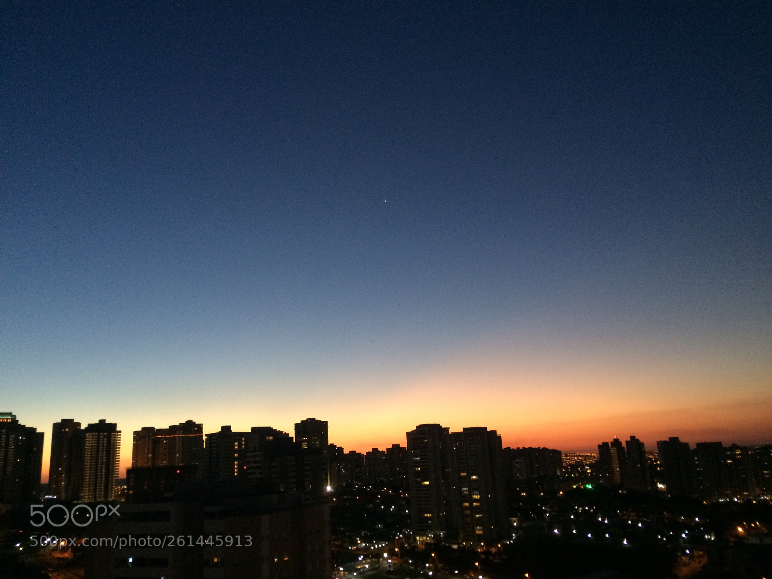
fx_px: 647
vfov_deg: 48.2
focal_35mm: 29
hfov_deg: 61.7
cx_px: 386
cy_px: 290
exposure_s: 1/17
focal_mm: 4.15
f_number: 2.2
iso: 320
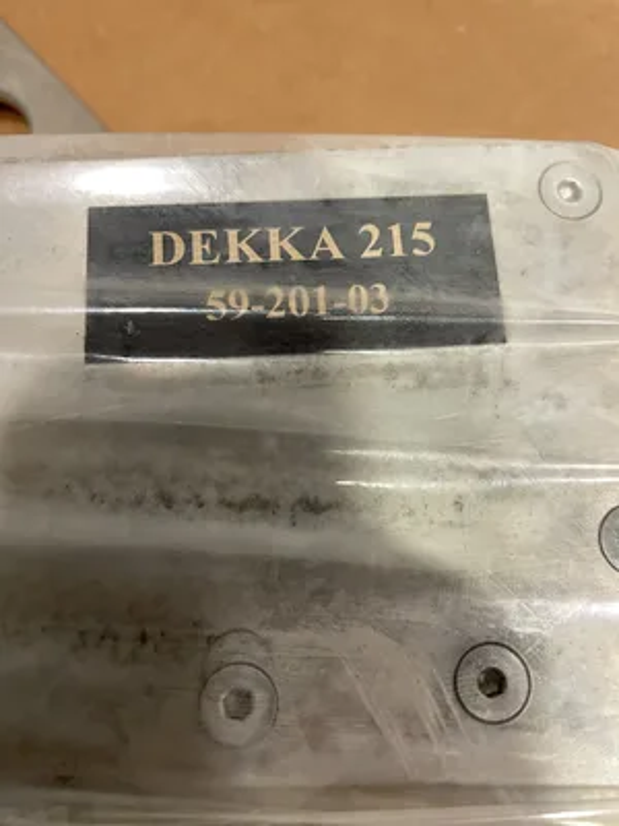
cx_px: 310
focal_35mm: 26
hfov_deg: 53.1
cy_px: 413
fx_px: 620
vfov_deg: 67.3
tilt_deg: -78.2
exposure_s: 1/60
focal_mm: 4.2
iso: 250
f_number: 1.6
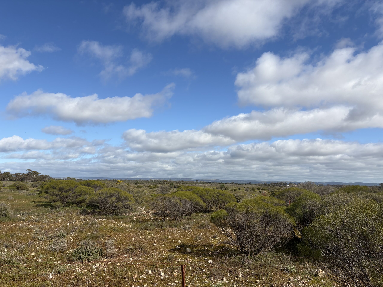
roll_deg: -1.3
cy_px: 144
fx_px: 288
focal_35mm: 26
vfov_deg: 53.1
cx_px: 192
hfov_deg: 67.3
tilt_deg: +9.0
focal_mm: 5.96
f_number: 1.6
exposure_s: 1/4950
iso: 50
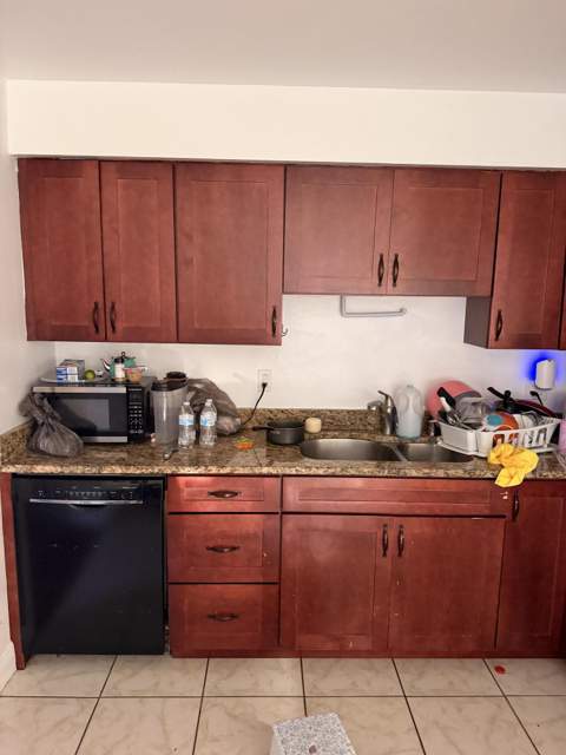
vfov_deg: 71.6
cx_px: 283
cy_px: 378
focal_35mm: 24
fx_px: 523
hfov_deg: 56.8
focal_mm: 6.76
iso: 800
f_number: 1.78
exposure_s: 1/40
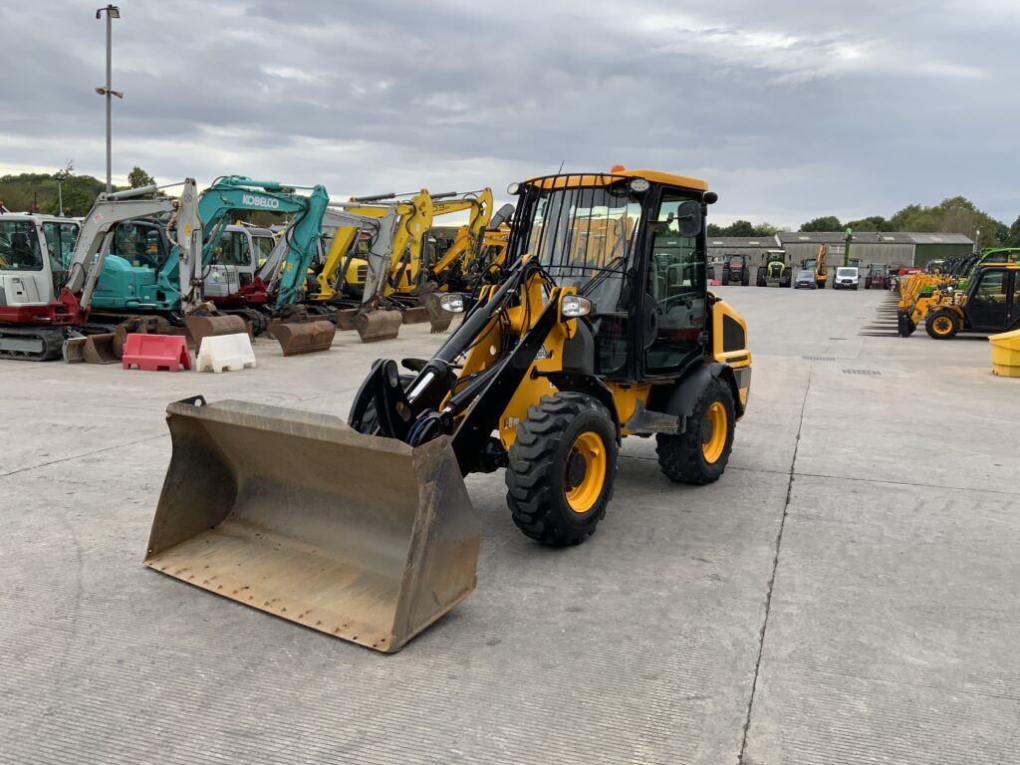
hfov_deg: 61.7
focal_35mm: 29
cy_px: 382
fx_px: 855
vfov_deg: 48.2
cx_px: 510
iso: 16
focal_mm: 3
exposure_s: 1/739
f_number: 1.8
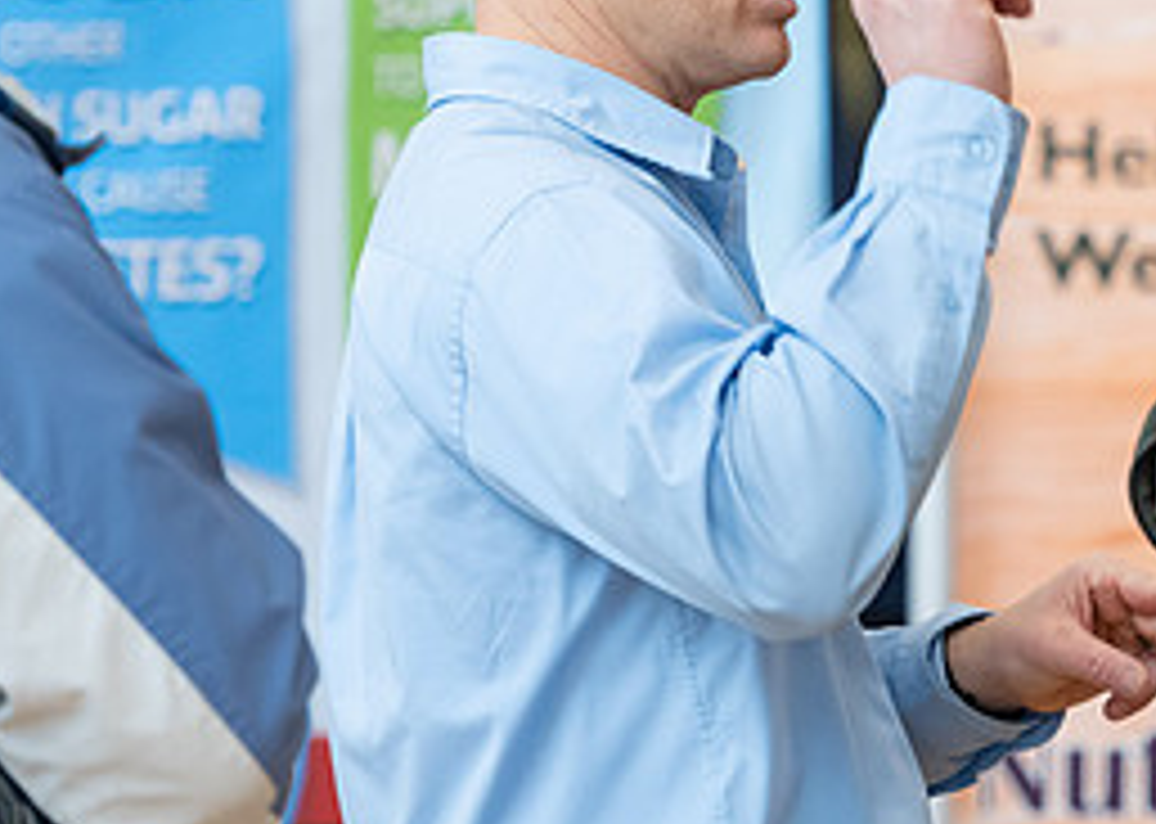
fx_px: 14299
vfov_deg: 3.3
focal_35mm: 436
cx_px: 894
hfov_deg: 4.6
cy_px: 49
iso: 1250
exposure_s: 1/200
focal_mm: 165
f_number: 3.5
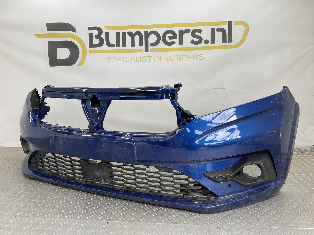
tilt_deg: -7.3
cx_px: 157
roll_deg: -0.2
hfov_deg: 61.7
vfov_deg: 48.2
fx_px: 263
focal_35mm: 29
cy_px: 118
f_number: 1.8
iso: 16
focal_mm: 3
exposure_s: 1/147
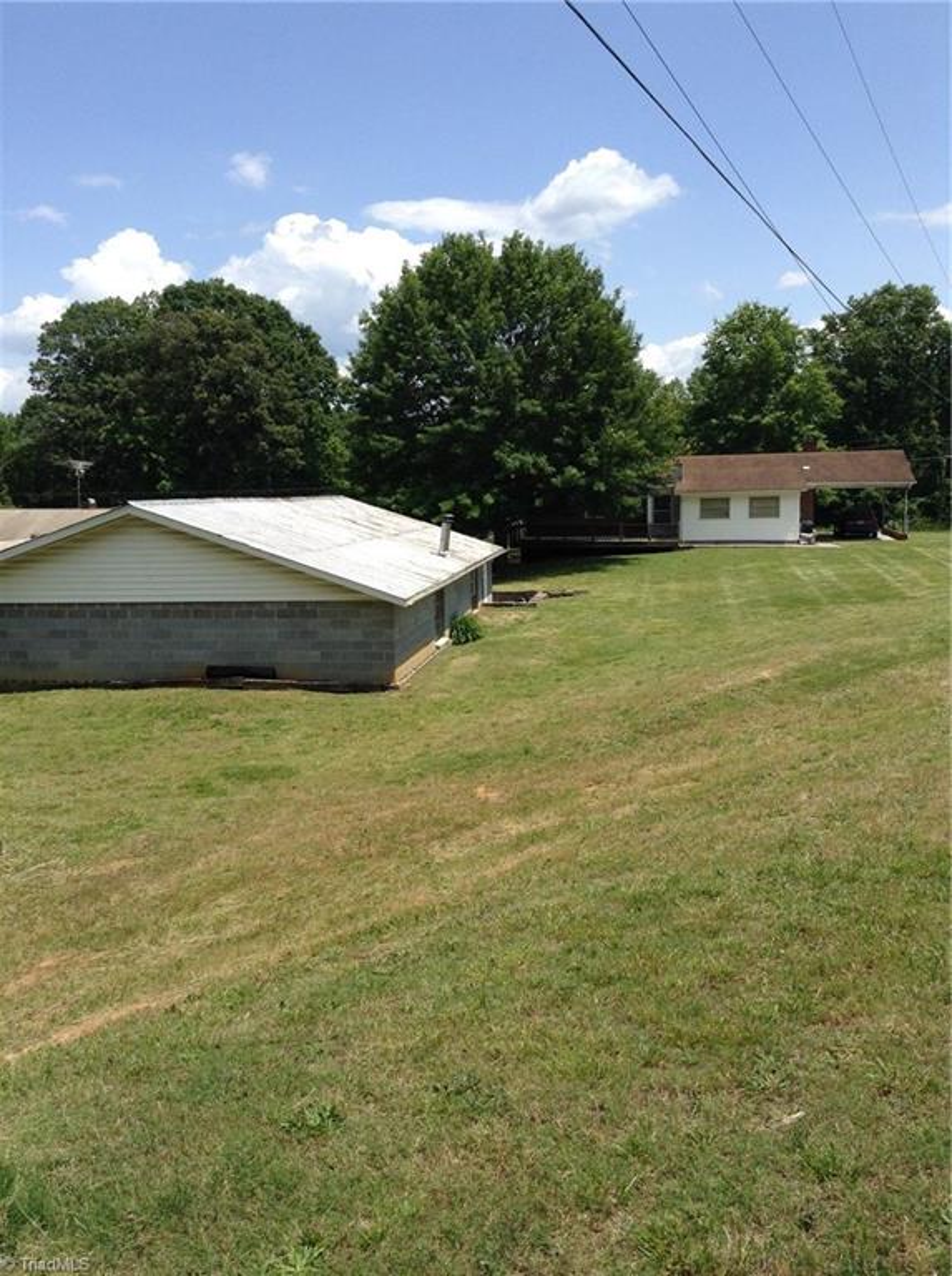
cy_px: 638
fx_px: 1214
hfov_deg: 42.8
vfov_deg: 55.4
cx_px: 476
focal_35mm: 33
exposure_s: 1/1486
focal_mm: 3.3
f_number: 2.4
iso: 25
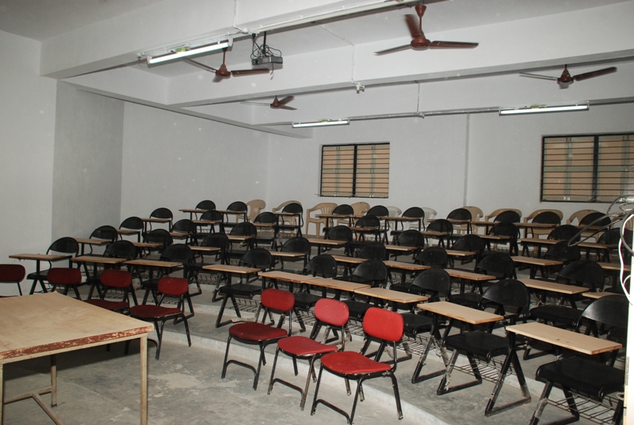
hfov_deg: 67.3
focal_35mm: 27
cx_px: 317
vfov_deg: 48.1
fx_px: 476
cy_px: 212
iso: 500
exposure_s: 1/125
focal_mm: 18
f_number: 8
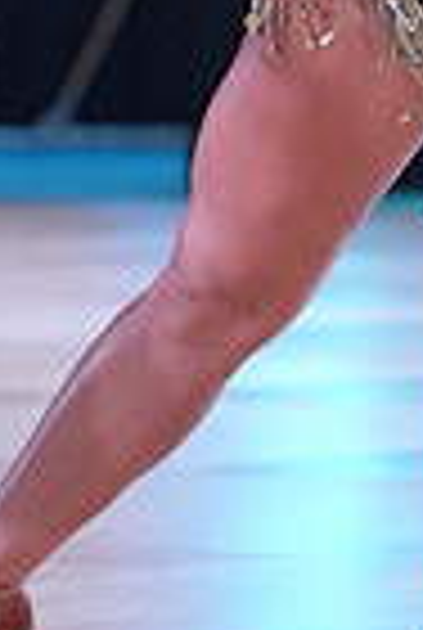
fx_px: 11101
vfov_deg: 3.2
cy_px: -194
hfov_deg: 2.2
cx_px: 124
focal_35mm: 633
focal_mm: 153
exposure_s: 1/400
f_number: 5.6
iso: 3200
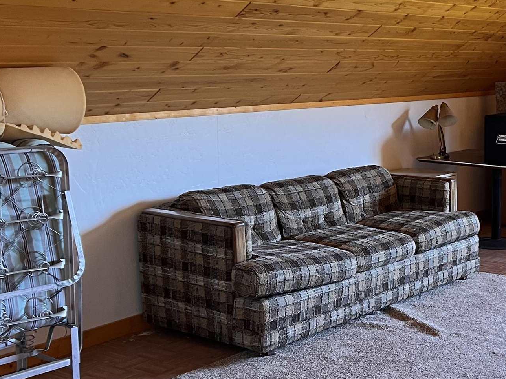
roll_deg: +0.1
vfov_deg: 23.6
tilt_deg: -6.7
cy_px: 171
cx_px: 435
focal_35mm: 62
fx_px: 906
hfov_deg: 30.1
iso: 250
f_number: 1.5
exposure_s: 1/60
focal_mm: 5.7
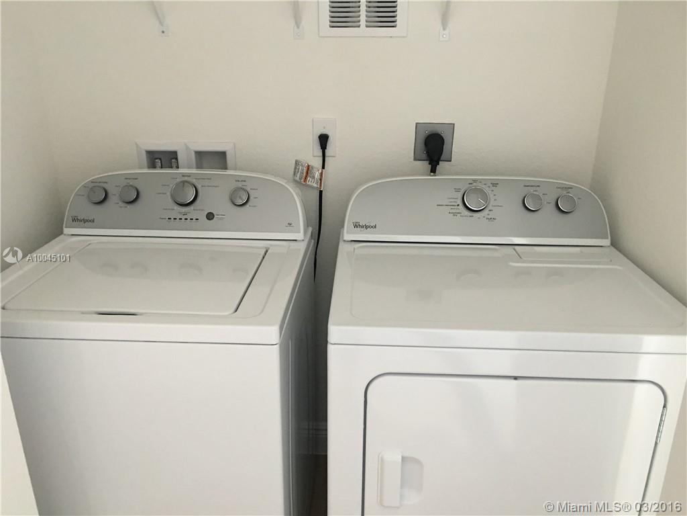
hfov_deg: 61.7
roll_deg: +0.0
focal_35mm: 29
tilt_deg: -20.8
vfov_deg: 48.2
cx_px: 344
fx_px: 576
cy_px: 258
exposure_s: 1/10
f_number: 2.2
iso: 100
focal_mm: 4.15
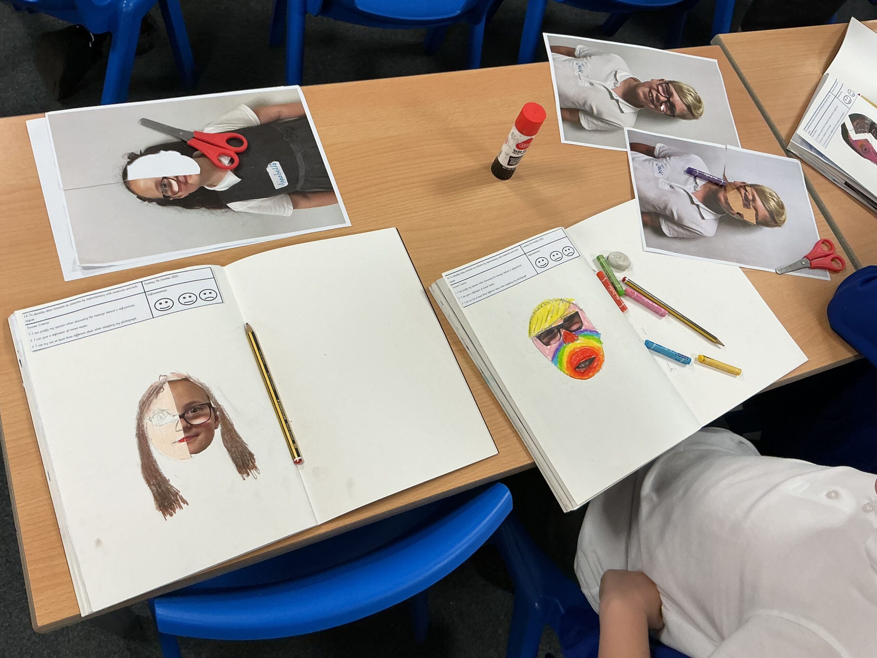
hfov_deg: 61.7
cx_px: 438
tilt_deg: -61.6
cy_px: 329
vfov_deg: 48.2
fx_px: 735
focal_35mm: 29
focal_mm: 3
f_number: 1.8
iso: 50
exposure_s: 1/60
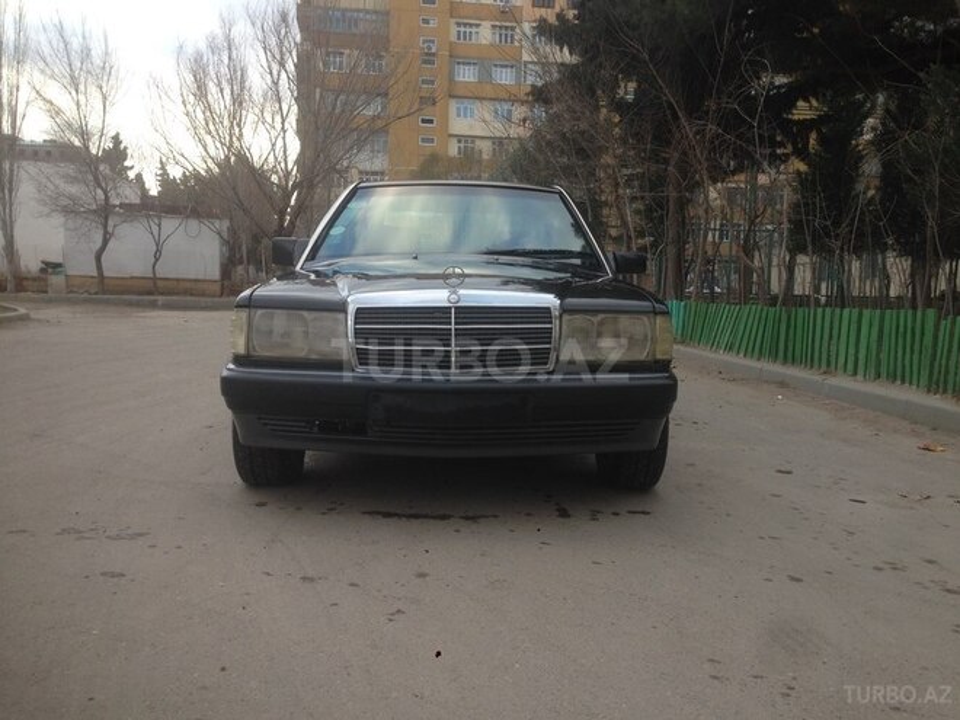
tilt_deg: -2.9
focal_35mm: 33
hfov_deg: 55.4
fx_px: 915
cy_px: 360
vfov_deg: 42.9
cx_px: 480
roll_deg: -1.9
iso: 50
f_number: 2.4
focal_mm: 4.12
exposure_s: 1/148
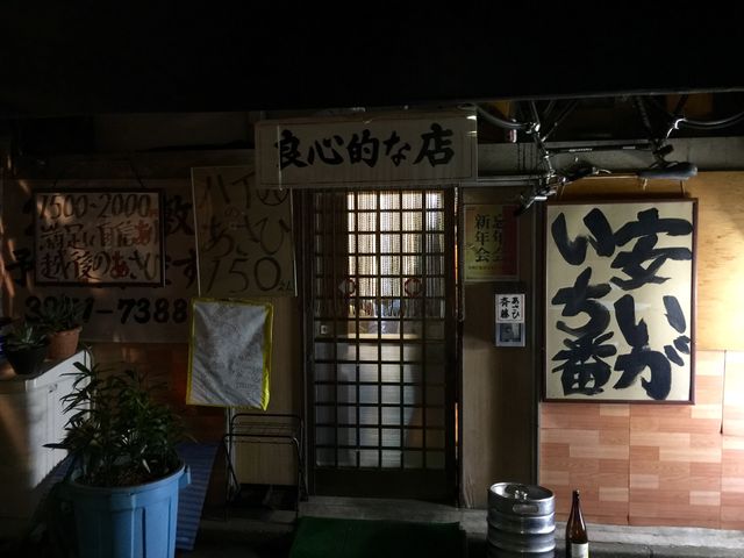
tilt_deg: -1.5
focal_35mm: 29
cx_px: 372
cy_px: 279
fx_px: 623
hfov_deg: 61.7
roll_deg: +0.4
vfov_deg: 48.2
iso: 100
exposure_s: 1/4
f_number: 2.2
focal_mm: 4.15
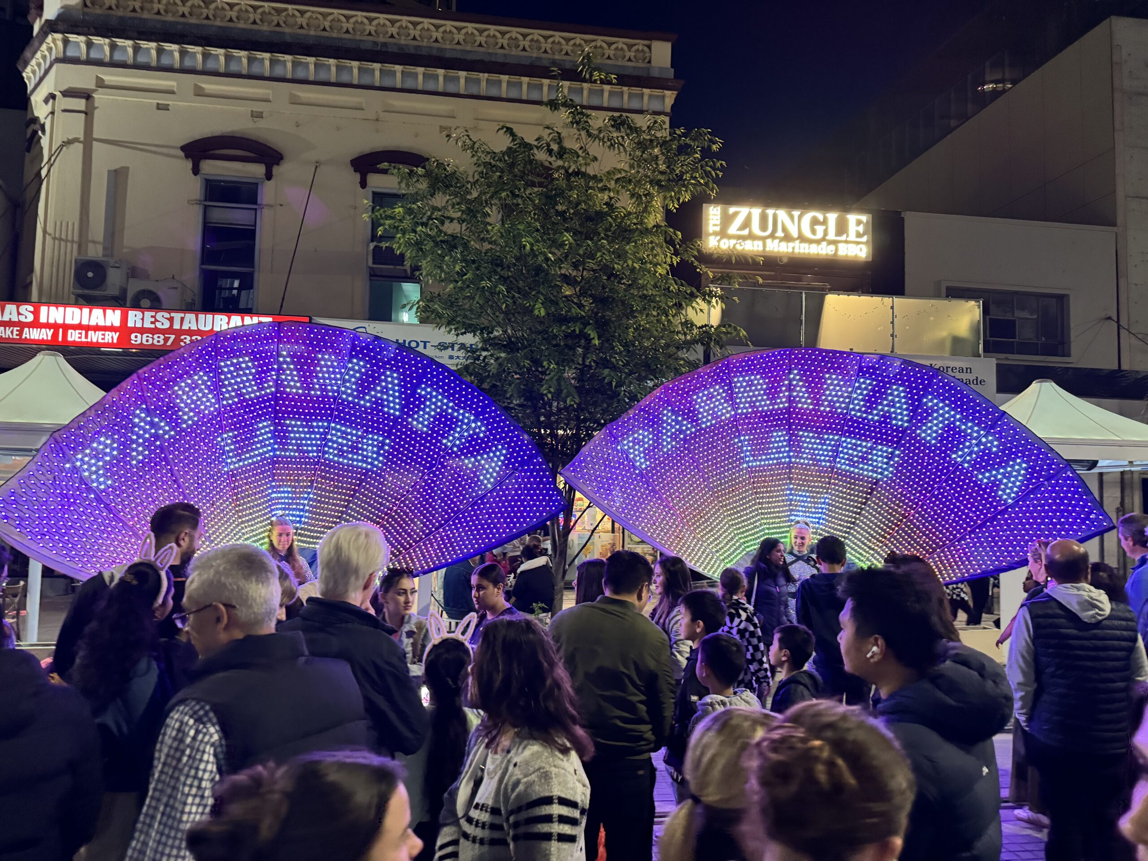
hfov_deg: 71.6
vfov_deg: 56.8
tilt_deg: +5.3
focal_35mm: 24
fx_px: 796
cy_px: 430
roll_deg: -0.7
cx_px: 574
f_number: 1.78
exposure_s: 1/33
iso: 640
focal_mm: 6.76
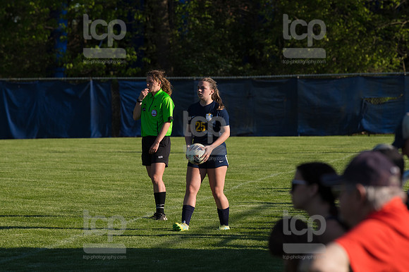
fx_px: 3315
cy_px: 136
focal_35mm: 292
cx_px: 204
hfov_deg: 7.1
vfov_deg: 4.7
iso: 250
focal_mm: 195
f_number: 5.6
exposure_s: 1/1600
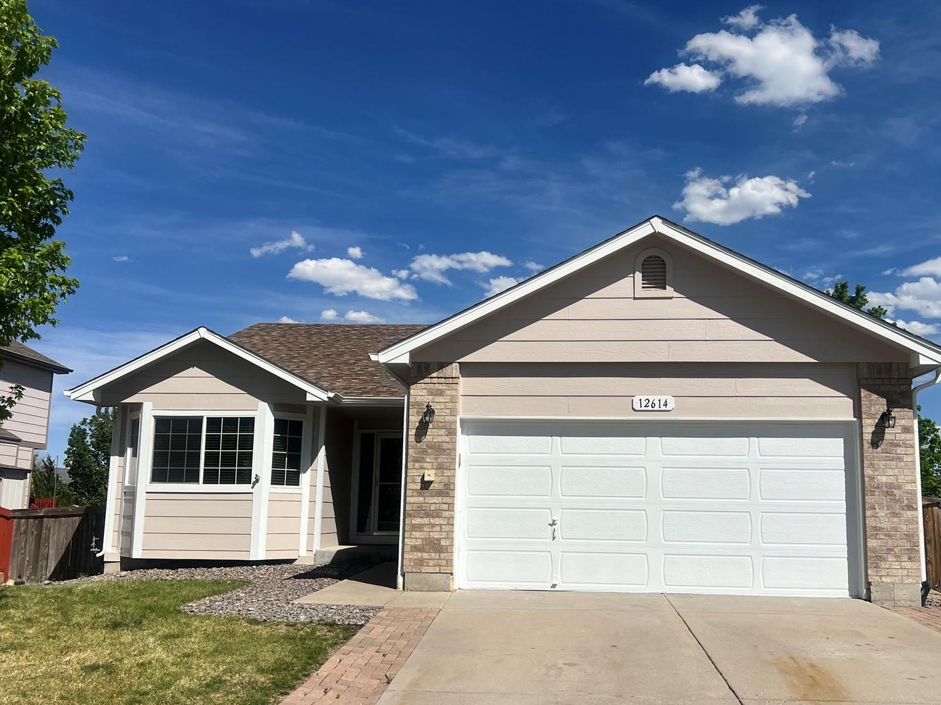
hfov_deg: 59.8
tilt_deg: +6.3
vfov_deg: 46.7
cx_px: 517
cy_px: 400
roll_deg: +0.1
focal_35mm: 30
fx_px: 815
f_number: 1.5
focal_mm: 5.7
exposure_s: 1/11364
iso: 50
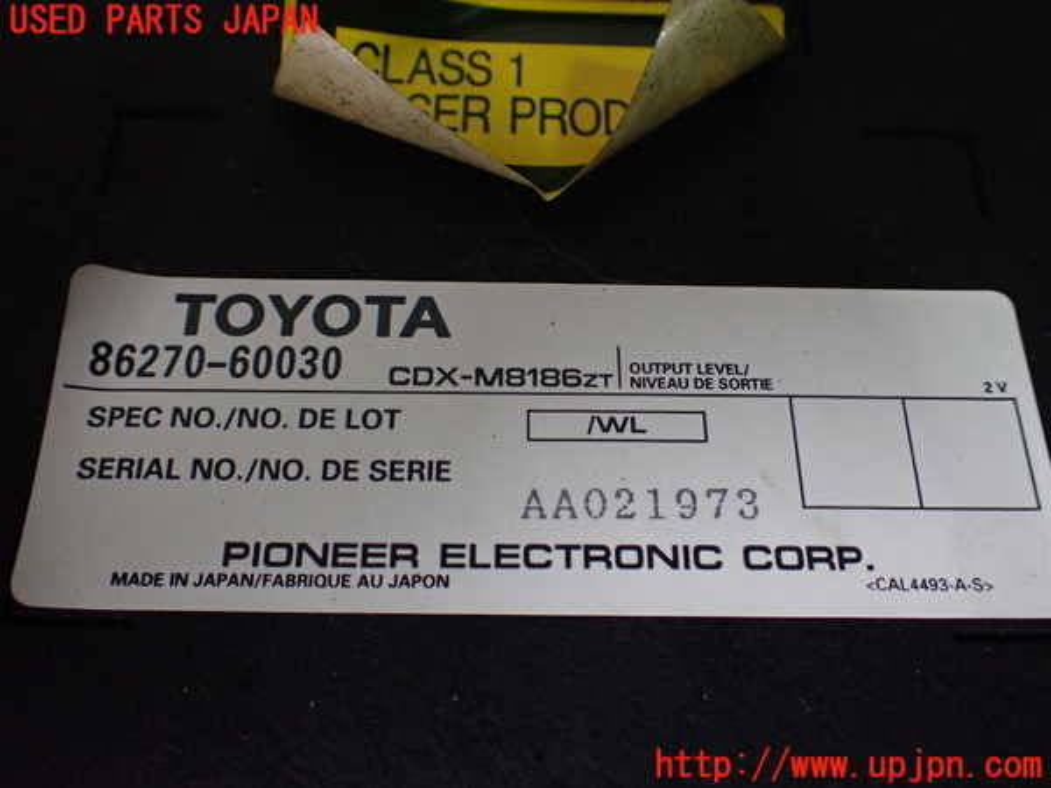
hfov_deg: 60.0
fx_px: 911
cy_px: 394
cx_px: 526
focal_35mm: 30
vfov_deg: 46.8
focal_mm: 5.4
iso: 400
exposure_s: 1/125
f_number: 2.3
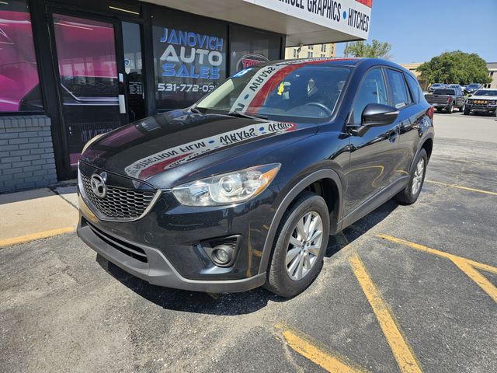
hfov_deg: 73.9
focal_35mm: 23
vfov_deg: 58.9
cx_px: 248
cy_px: 186
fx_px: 330
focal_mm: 6.3
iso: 10
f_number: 1.7
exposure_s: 1/523
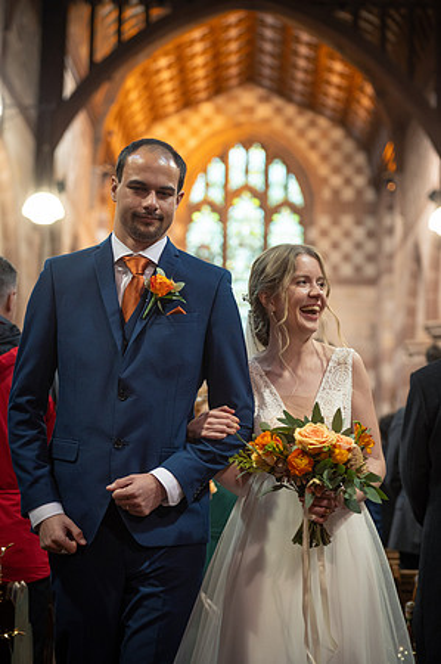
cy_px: 332
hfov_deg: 19.4
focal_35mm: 70
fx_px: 1289
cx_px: 220
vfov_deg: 28.9
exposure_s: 1/160
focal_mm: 70
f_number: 2.8
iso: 1600
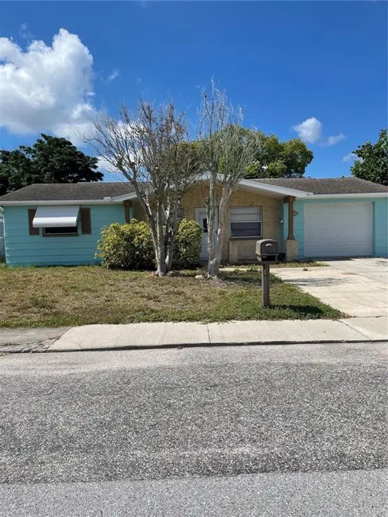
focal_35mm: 26
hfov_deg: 53.1
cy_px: 258
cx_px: 194
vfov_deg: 67.3
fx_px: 389
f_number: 1.6
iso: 32
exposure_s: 1/5291
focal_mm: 4.2
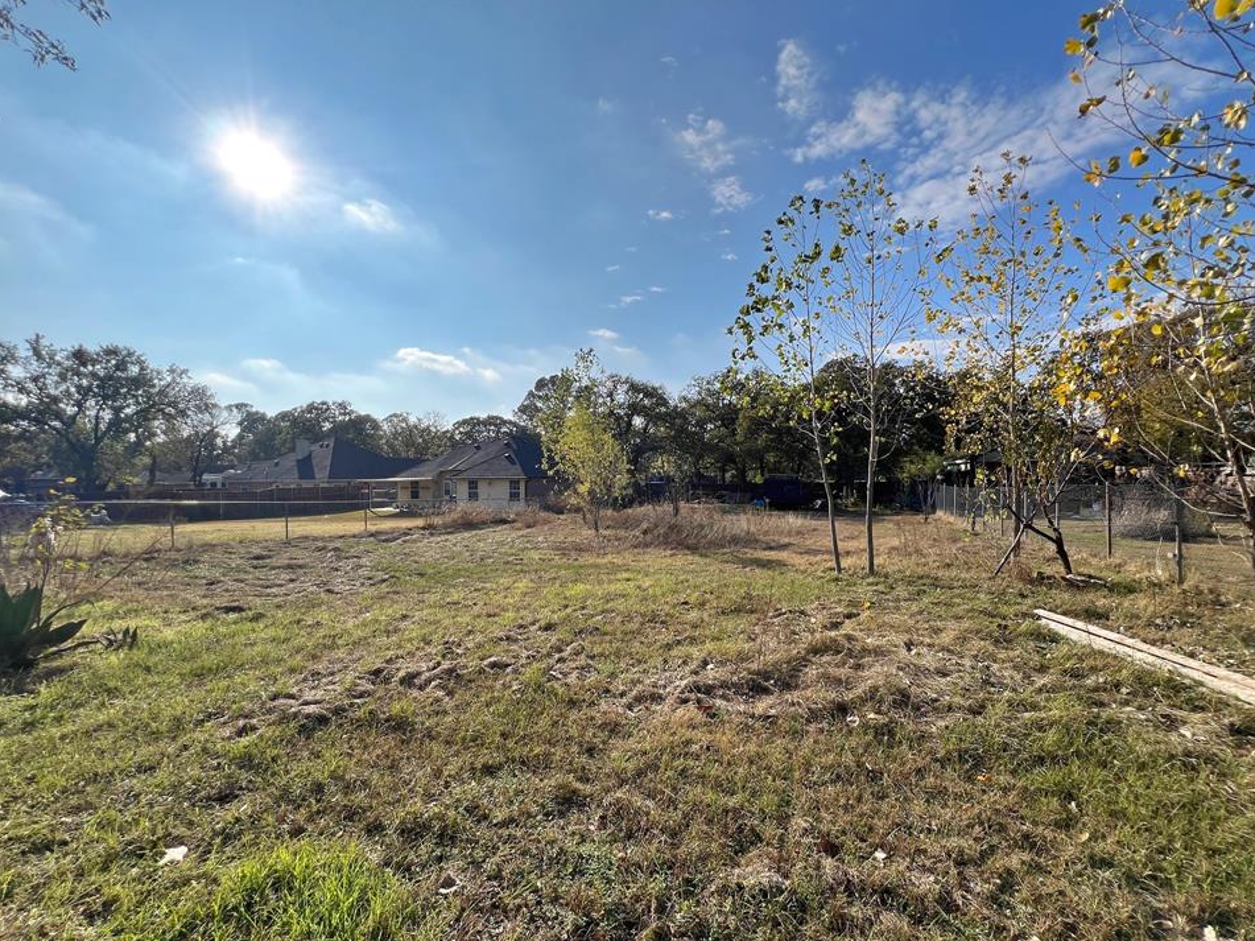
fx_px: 508
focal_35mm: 14
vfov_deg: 85.6
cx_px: 651
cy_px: 495
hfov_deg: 102.0
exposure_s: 1/2053
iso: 32
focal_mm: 1.57
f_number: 1.8
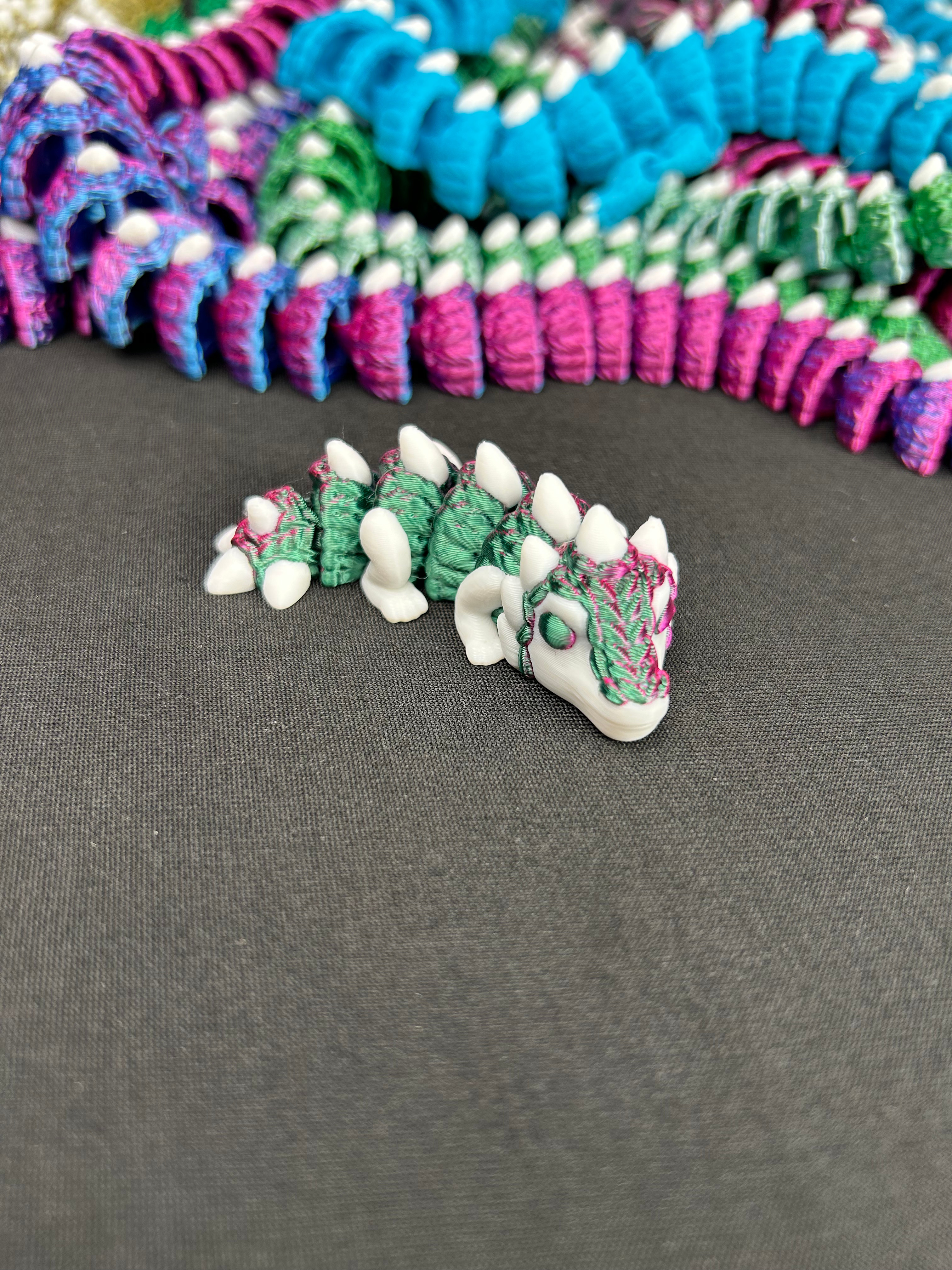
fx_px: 953
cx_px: 476
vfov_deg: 67.3
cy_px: 635
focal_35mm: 26
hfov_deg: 53.1
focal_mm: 5.7
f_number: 1.5
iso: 64
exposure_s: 1/120
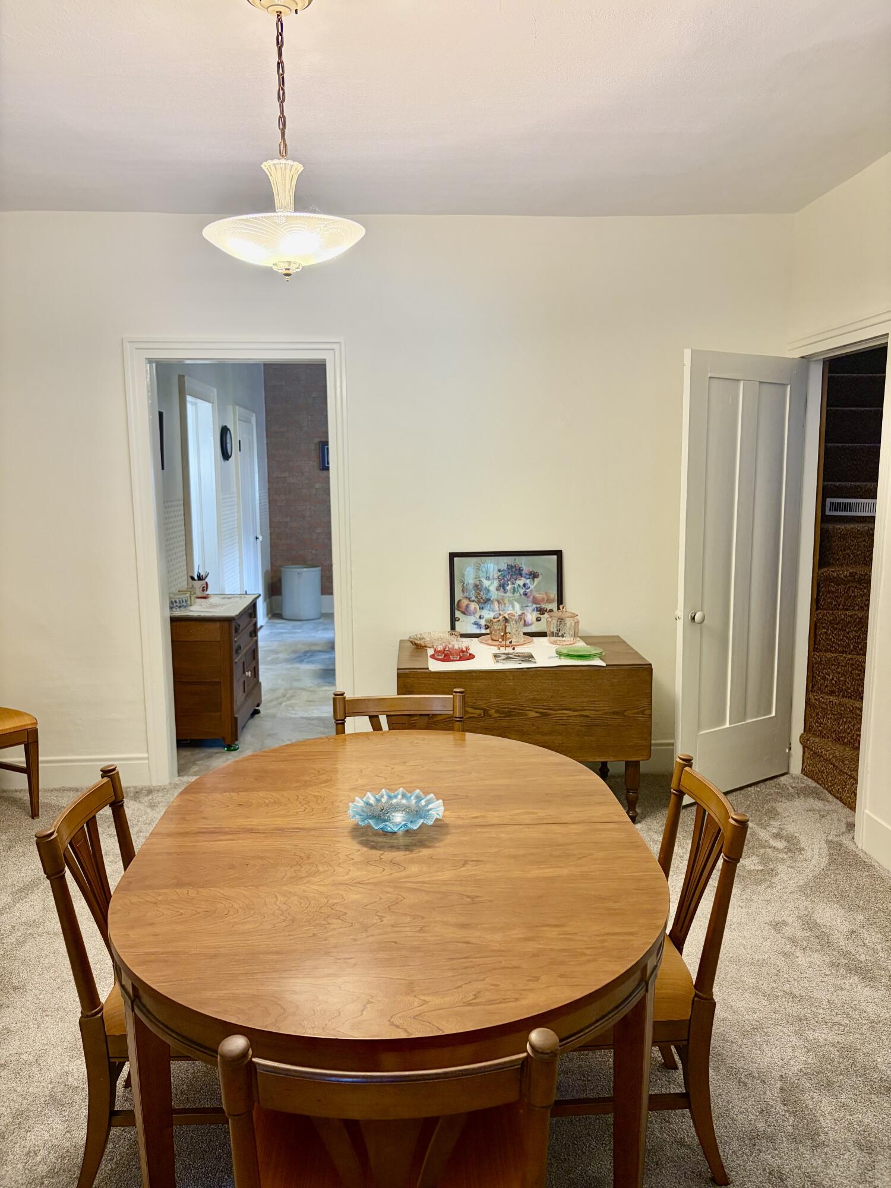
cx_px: 446
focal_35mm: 26
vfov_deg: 67.3
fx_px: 892
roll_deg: +1.1
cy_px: 594
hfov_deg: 53.1
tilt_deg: -10.3
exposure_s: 1/60
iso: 160
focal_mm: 5.96
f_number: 1.6
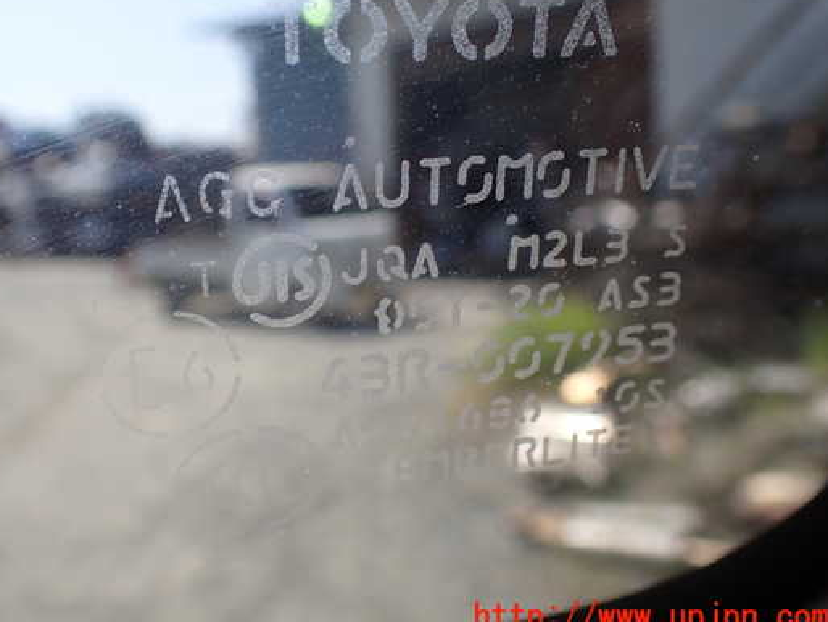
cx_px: 354
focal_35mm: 35
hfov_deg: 52.4
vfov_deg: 40.7
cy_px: 276
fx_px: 838
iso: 100
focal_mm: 5.4
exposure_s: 1/250
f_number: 3.2
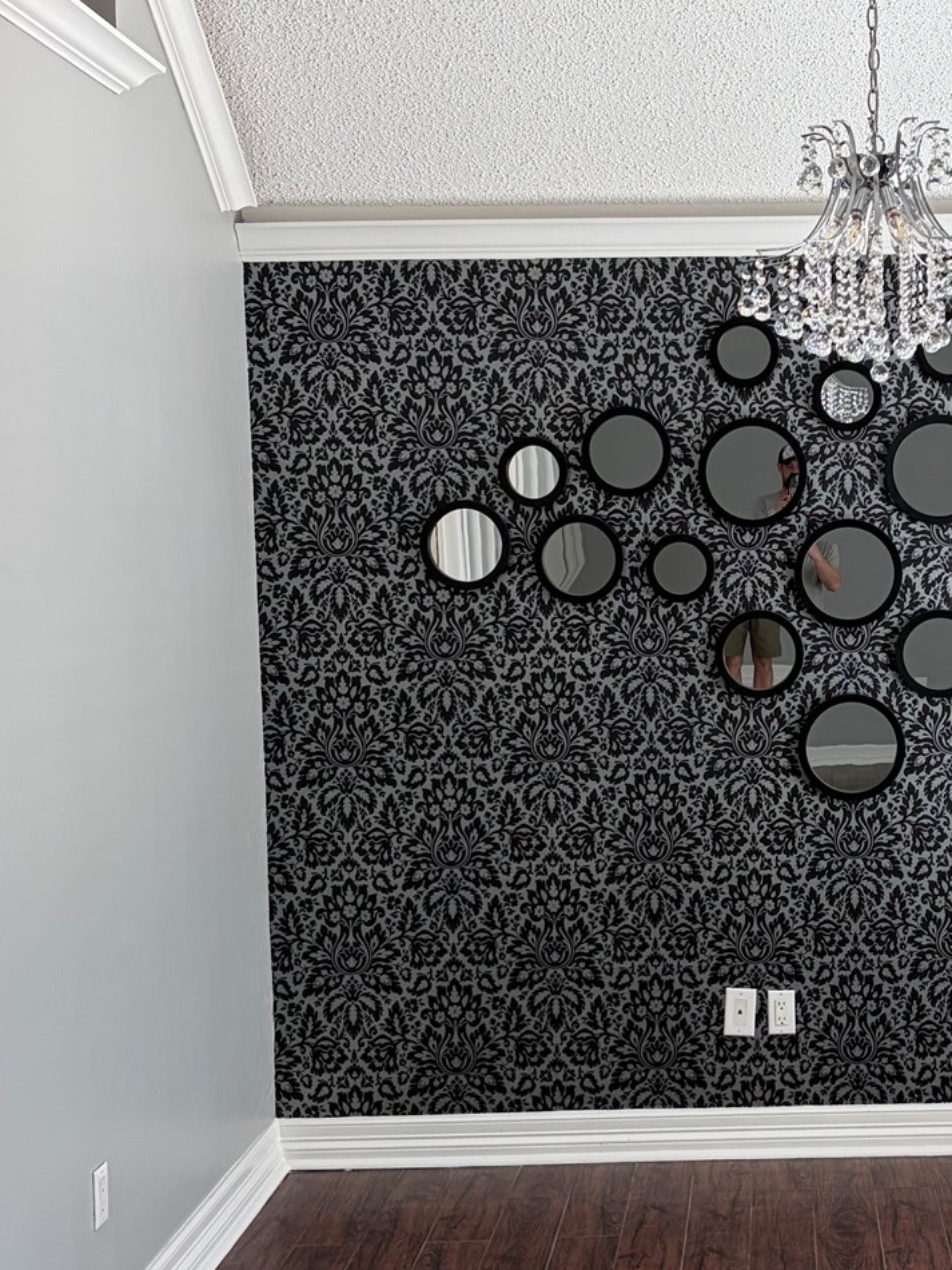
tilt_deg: -3.9
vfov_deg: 34.3
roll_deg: +1.3
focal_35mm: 56
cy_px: 680
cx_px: 793
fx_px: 2054
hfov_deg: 25.5
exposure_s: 1/204
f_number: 1.6
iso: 50
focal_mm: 5.96
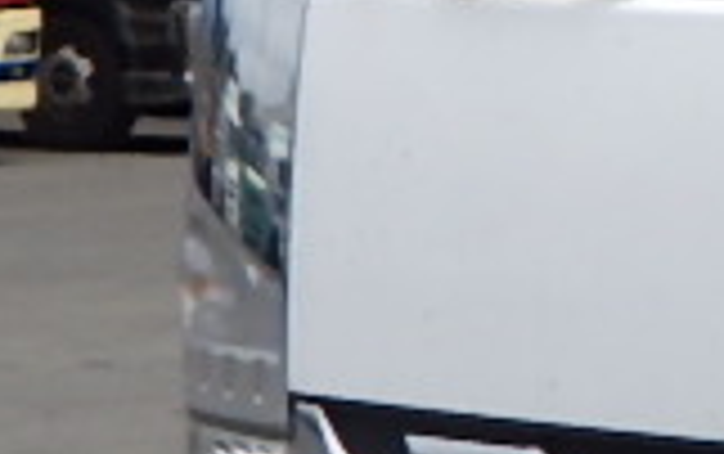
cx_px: 1394
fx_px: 3733
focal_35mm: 189
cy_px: -58
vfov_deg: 6.9
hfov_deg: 10.3
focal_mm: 5
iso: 125
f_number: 4.2
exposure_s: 1/1000
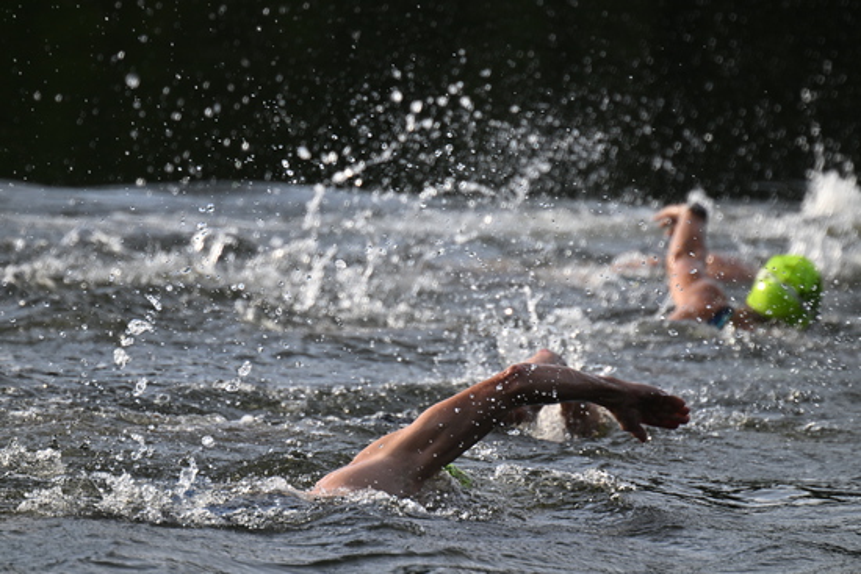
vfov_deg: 1.7
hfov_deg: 2.6
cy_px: 287
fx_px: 19137
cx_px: 430
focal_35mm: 800
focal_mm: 800
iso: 1100
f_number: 11
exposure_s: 1/800
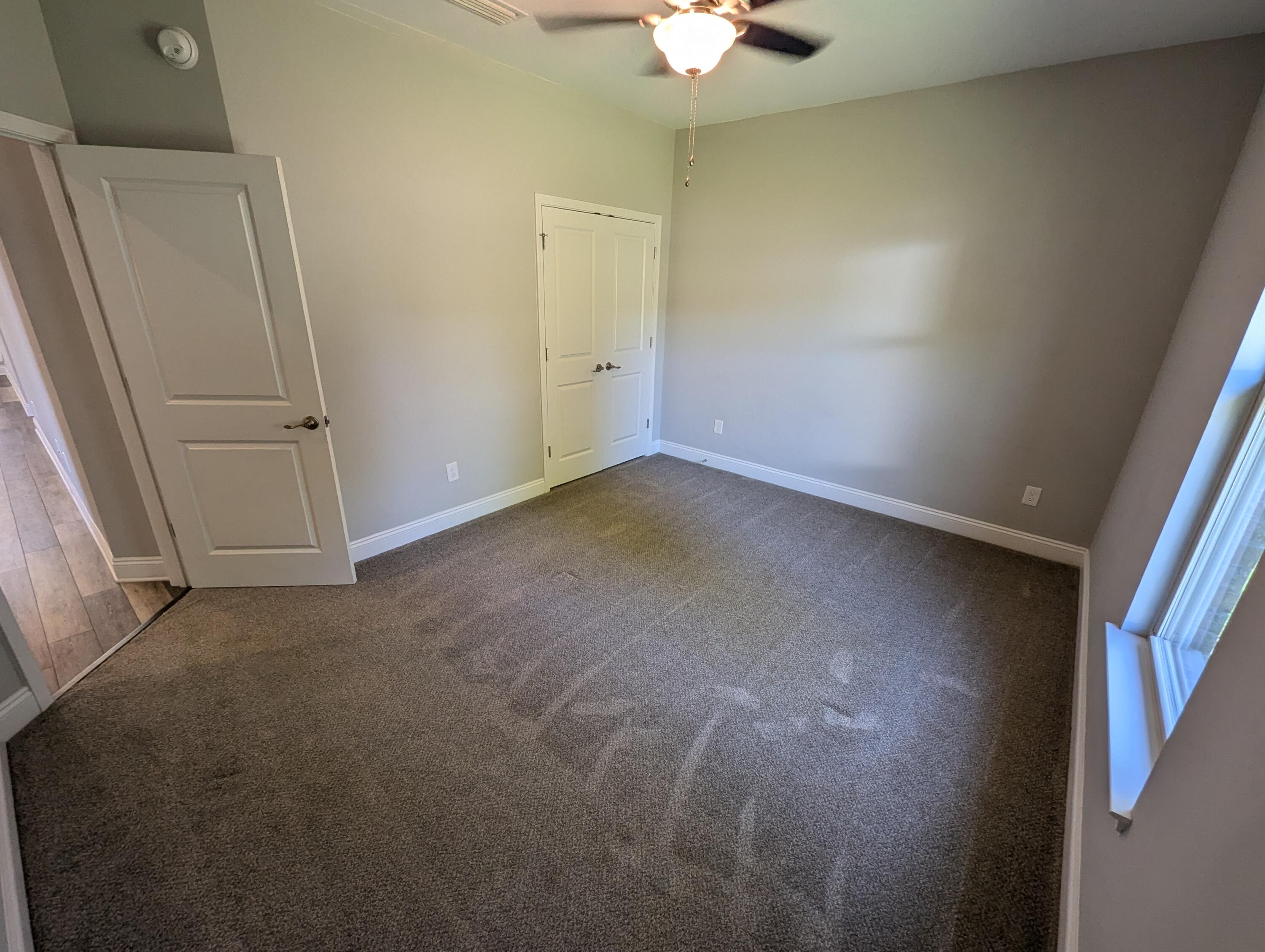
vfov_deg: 90.0
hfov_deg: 106.1
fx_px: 476
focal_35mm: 13
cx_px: 632
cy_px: 476
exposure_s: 1/60
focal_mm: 1.95
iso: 151
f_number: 2.2
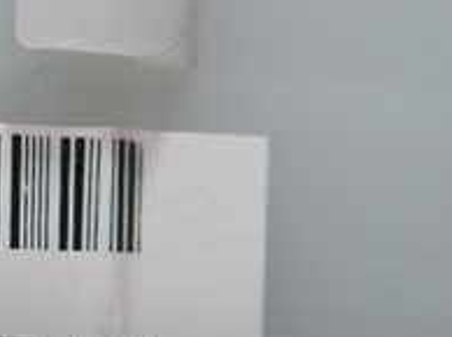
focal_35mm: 93
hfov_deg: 18.9
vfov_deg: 15.3
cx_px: -203
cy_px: 393
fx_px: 1213
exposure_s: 1/125
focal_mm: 5.5
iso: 200
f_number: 2.3
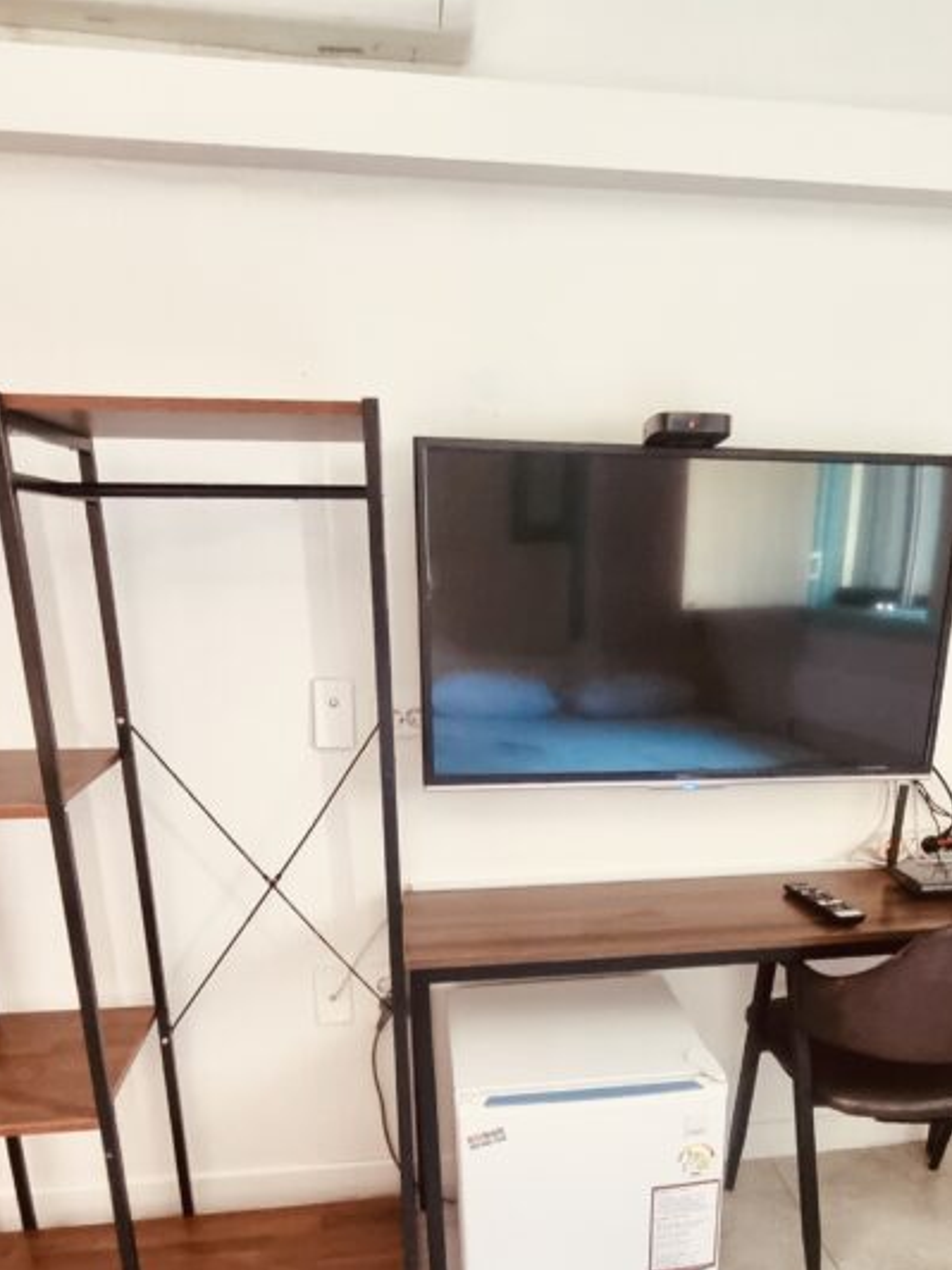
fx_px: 917
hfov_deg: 54.7
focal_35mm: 25
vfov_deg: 66.1
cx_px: 546
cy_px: 914
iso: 640
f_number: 2.2
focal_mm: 2.2
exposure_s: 1/30
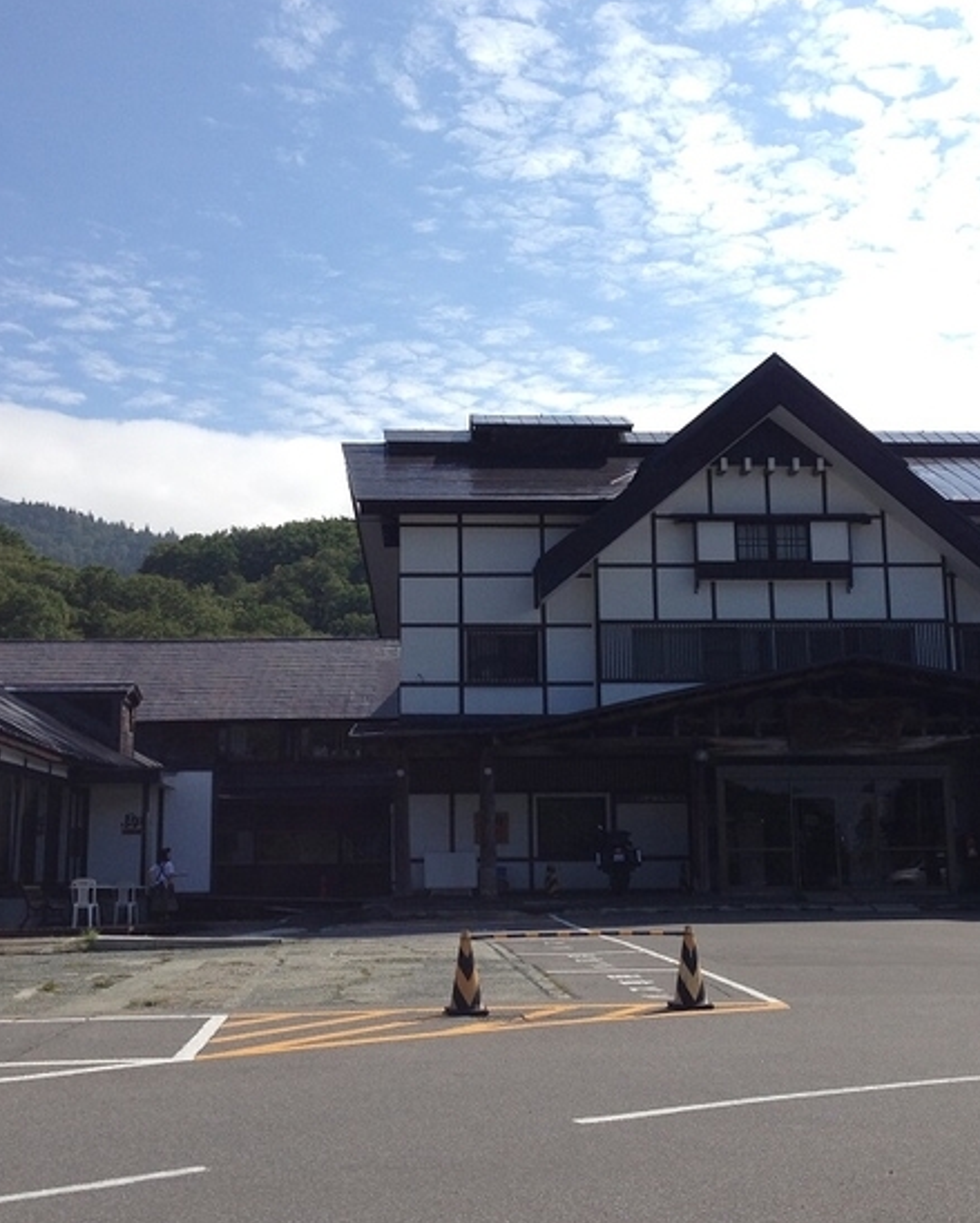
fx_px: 1703
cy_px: 591
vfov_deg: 39.5
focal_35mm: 47
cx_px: 513
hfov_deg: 32.1
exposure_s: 1/2262
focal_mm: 4.13
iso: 50
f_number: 2.4
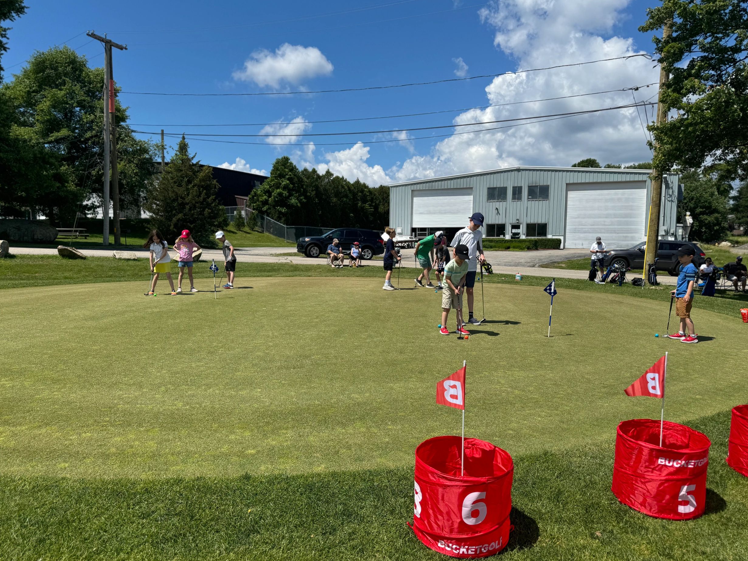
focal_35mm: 25
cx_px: 379
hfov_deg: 69.4
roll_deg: -0.4
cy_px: 285
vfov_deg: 54.9
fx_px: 540
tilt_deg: -4.5
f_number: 1.78
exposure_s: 1/6410
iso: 80
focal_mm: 6.76
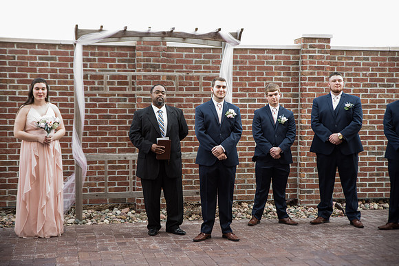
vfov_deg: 21.9
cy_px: 133
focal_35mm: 62
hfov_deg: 32.4
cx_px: 200
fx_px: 687
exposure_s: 1/200
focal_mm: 62
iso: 500
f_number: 2.8
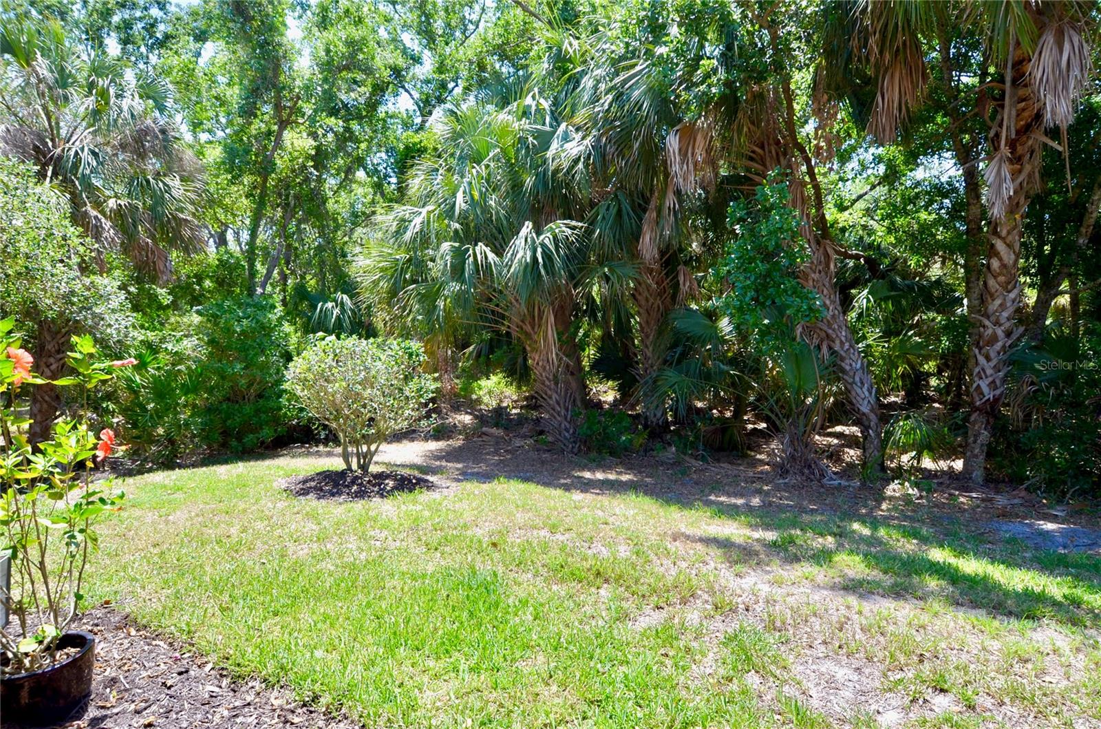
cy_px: 364
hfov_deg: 53.2
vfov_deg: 36.7
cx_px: 550
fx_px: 1098
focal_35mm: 36
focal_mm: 24
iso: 160
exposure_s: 1/250
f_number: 8
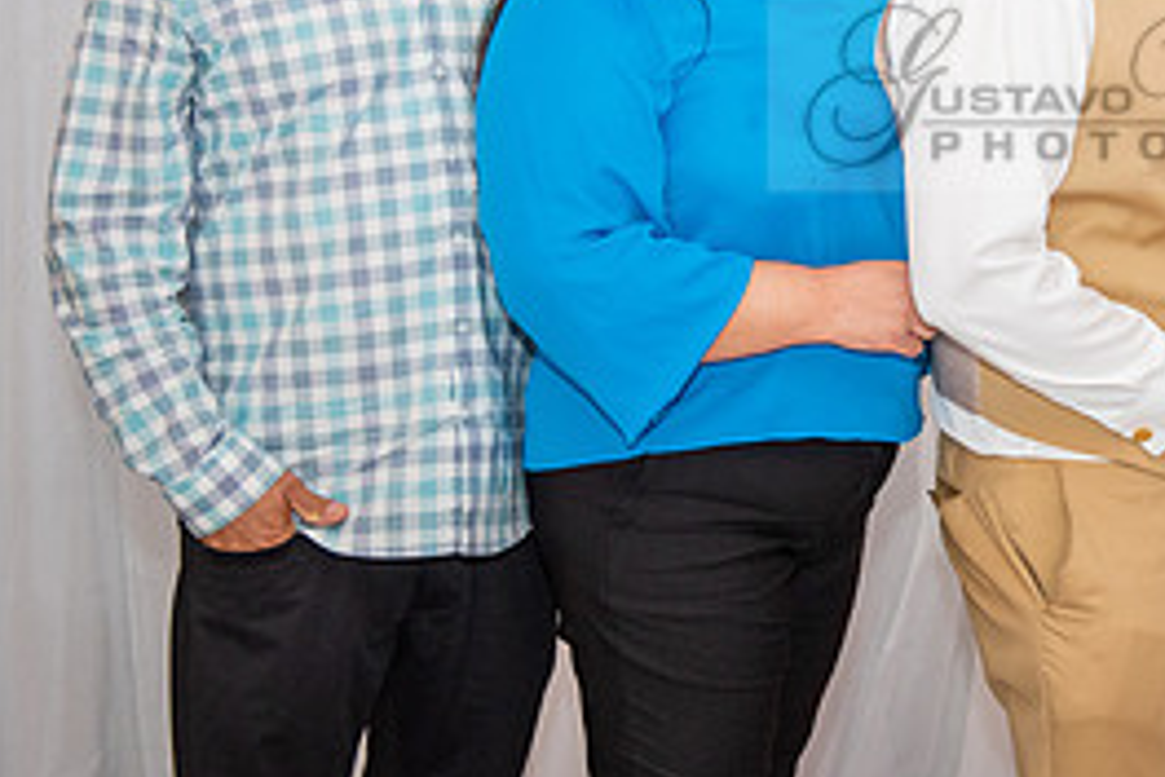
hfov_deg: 20.0
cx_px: 1152
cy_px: 86
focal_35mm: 99
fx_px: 3203
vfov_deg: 13.7
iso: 1000
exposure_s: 1/160
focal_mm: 45
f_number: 2.8
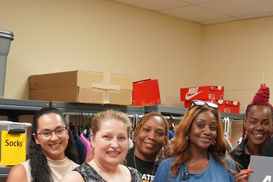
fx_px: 598
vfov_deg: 16.7
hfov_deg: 24.9
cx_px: 252
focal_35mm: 79
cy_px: 204
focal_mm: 29.7
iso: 4000
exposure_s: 1/160
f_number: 4
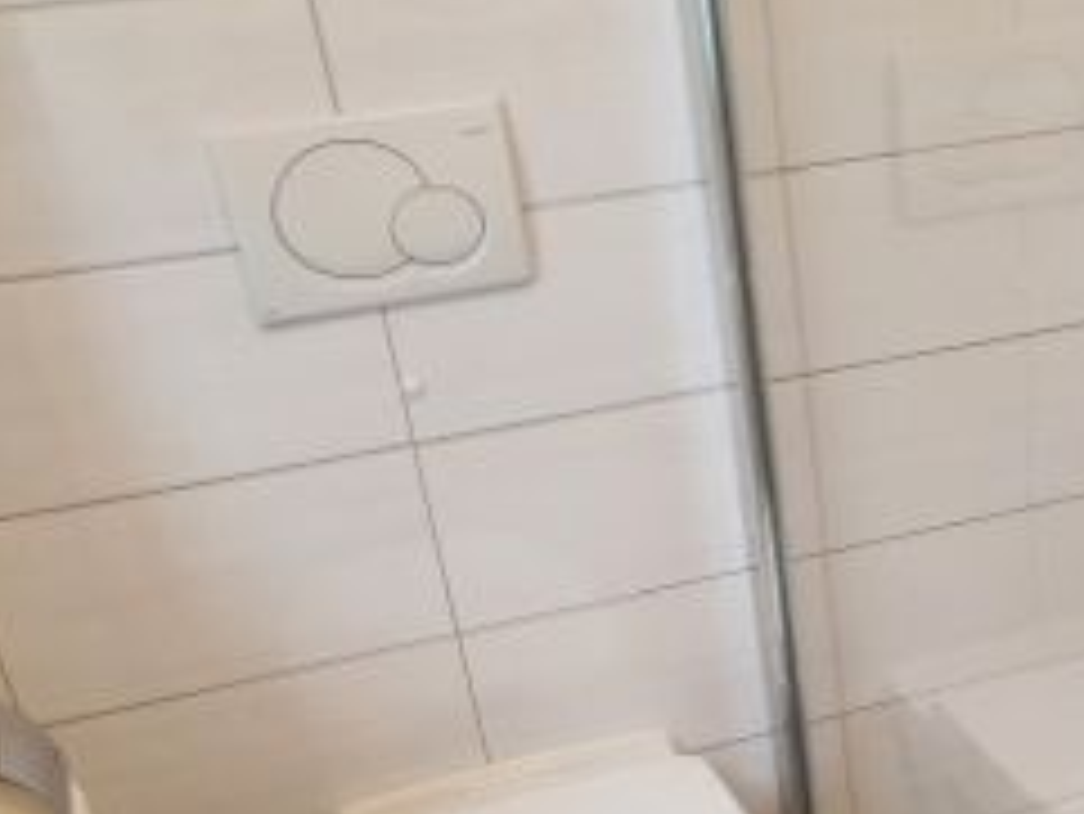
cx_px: 1035
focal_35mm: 54
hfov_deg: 33.1
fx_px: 1692
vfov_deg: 25.7
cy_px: 807
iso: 320
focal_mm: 4.3
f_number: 2.4
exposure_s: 1/100
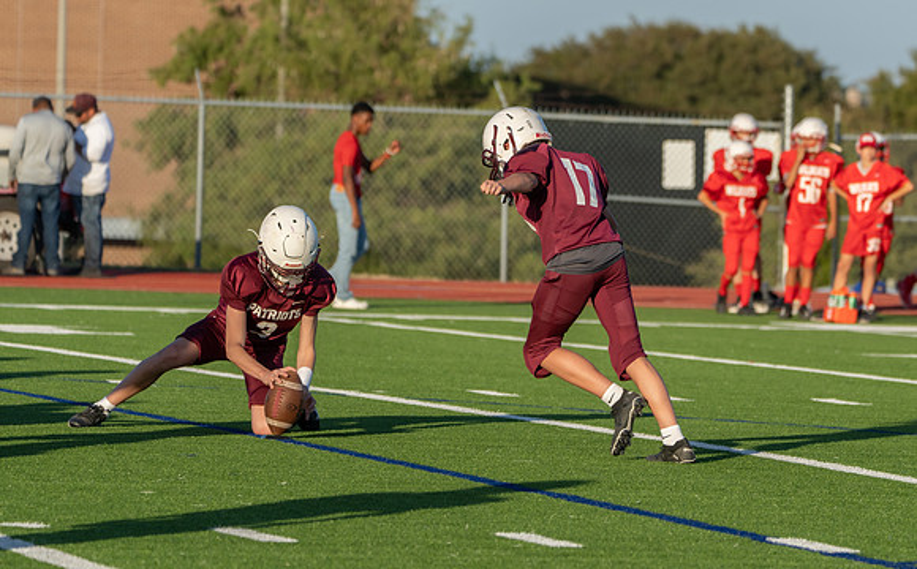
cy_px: 261
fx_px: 7092
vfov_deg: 4.6
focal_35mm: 284
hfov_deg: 7.4
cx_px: 594
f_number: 5.6
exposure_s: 1/1000
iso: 200
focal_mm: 215
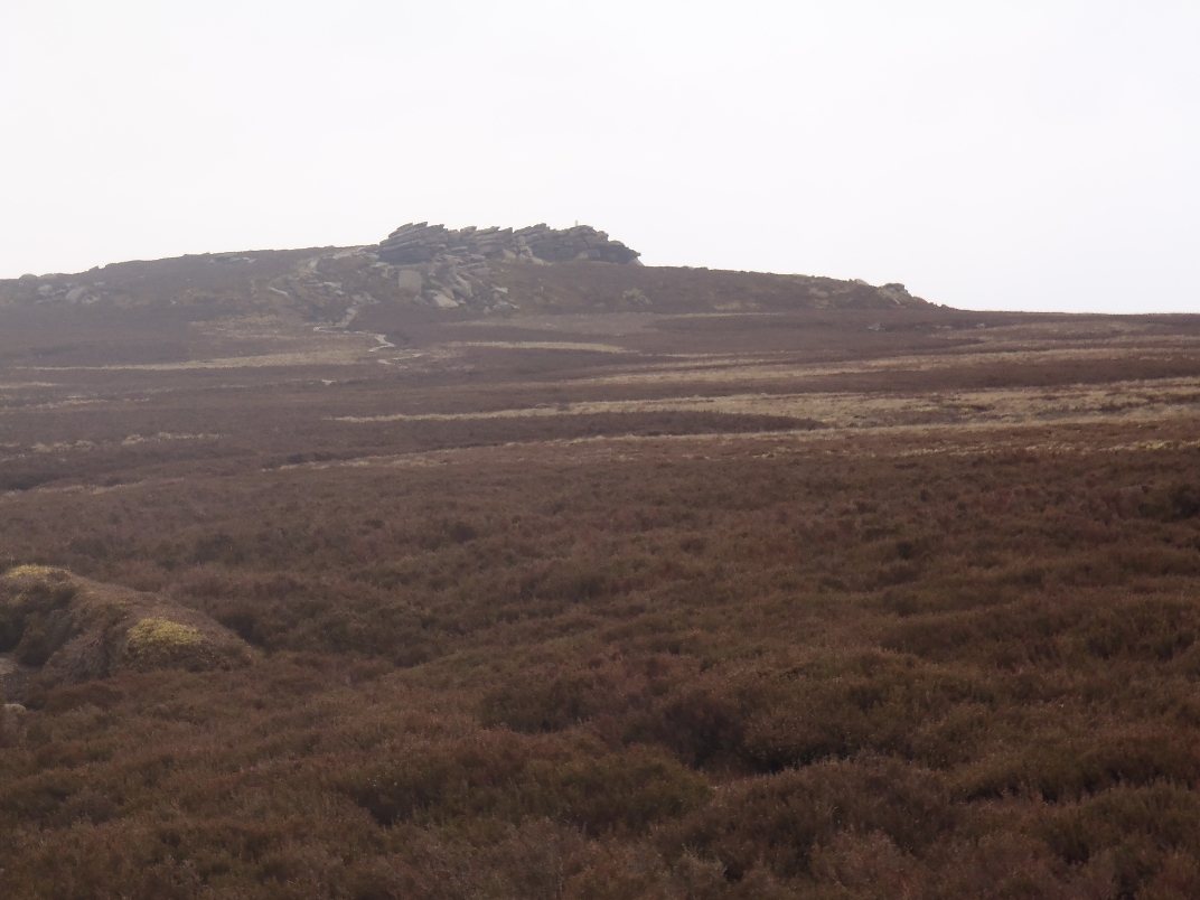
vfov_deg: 14.5
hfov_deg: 19.3
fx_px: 3536
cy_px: 450
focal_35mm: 102
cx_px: 600
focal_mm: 18.2
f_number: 5.1
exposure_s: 1/125
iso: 100
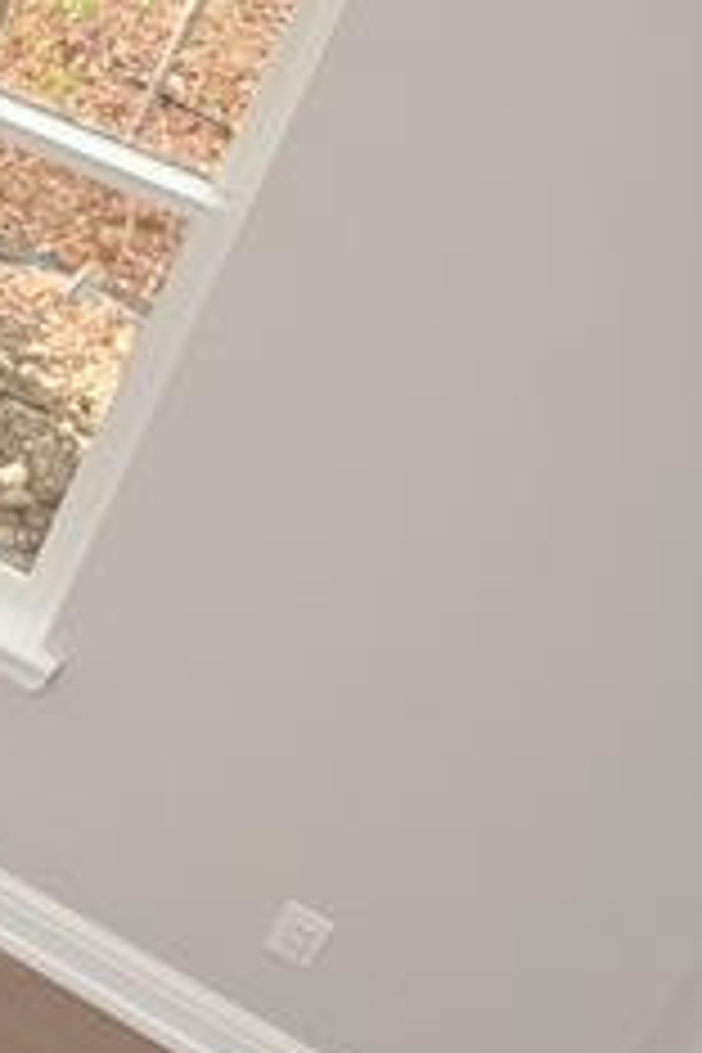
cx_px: -1503
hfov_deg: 10.1
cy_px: -14
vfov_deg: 21.3
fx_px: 2691
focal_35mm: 92
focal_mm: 21
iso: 800
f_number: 13
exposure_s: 1/60
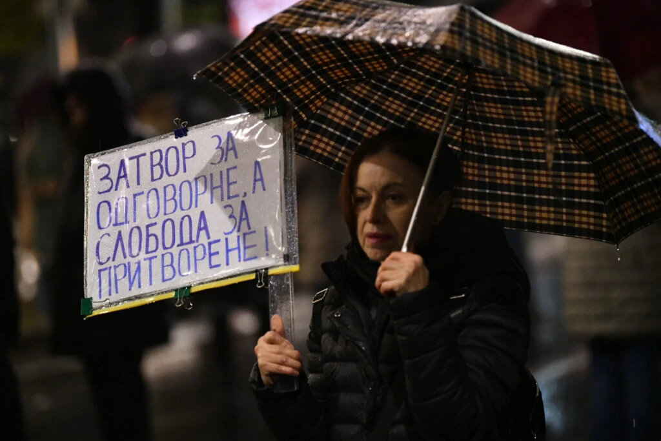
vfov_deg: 8.9
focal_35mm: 155
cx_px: 330
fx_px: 2846
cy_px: 220
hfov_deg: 13.2
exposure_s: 1/200
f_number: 2.8
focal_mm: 155
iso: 6400
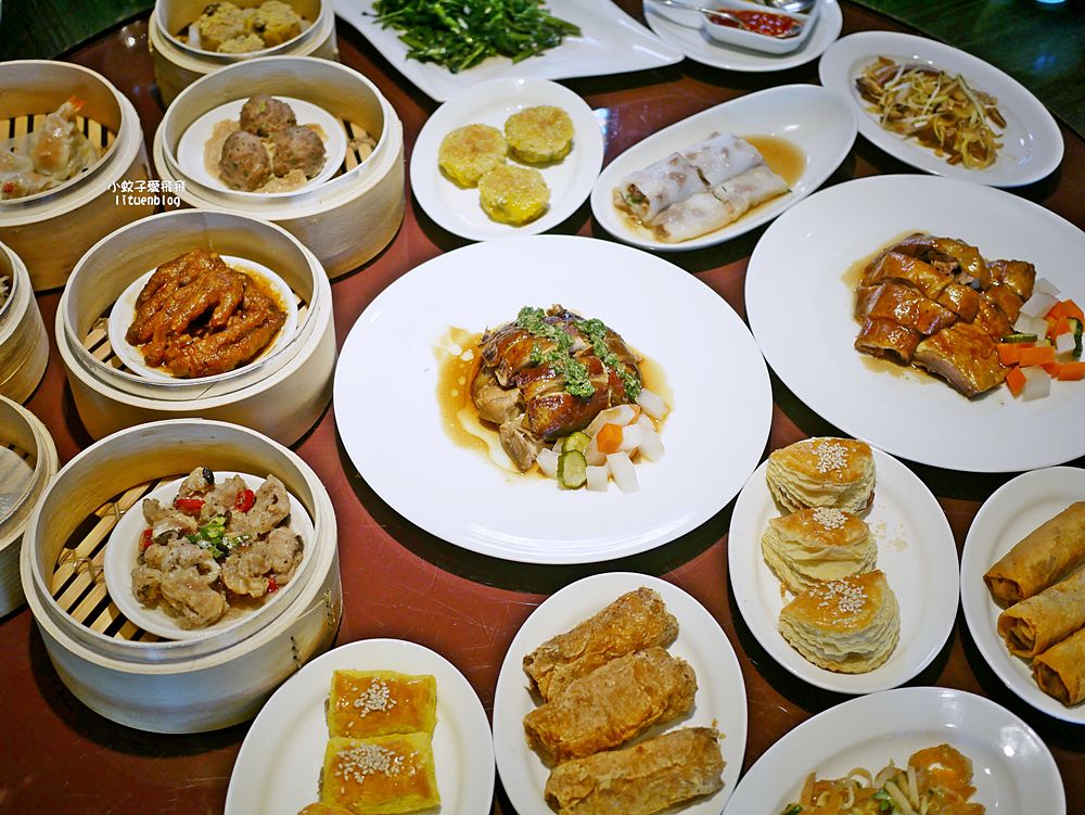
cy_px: 408
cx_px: 542
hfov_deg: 38.2
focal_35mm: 50
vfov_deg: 29.1
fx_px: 1568
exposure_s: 1/500
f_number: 2
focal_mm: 25
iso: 200
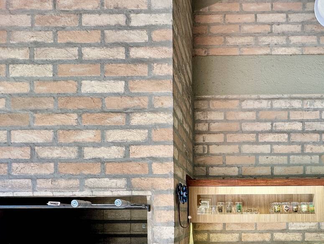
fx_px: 243
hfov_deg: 64.1
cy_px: 217
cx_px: 234
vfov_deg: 47.9
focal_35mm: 26
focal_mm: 2.22
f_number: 2.2
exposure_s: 1/99
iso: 80
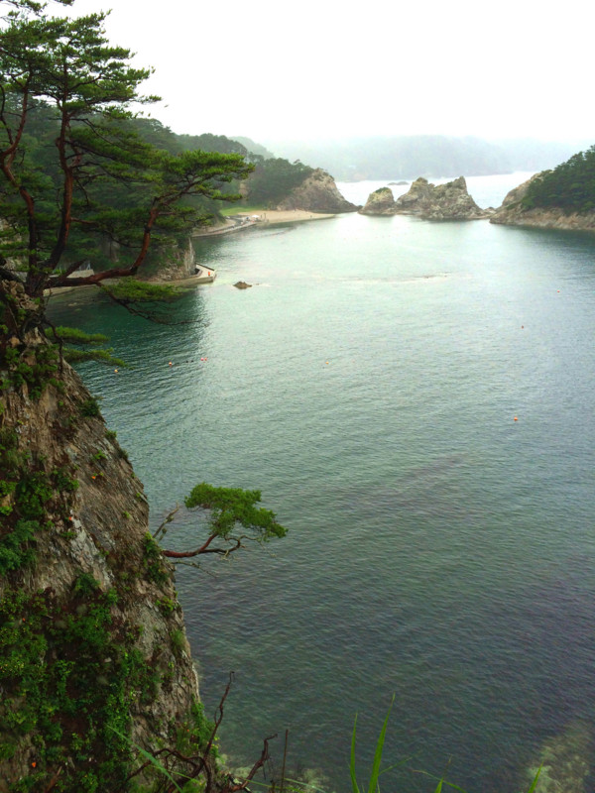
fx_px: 688
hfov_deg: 46.8
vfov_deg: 60.0
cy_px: 396
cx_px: 298
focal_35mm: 30
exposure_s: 1/456
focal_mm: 4.12
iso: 32
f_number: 2.2
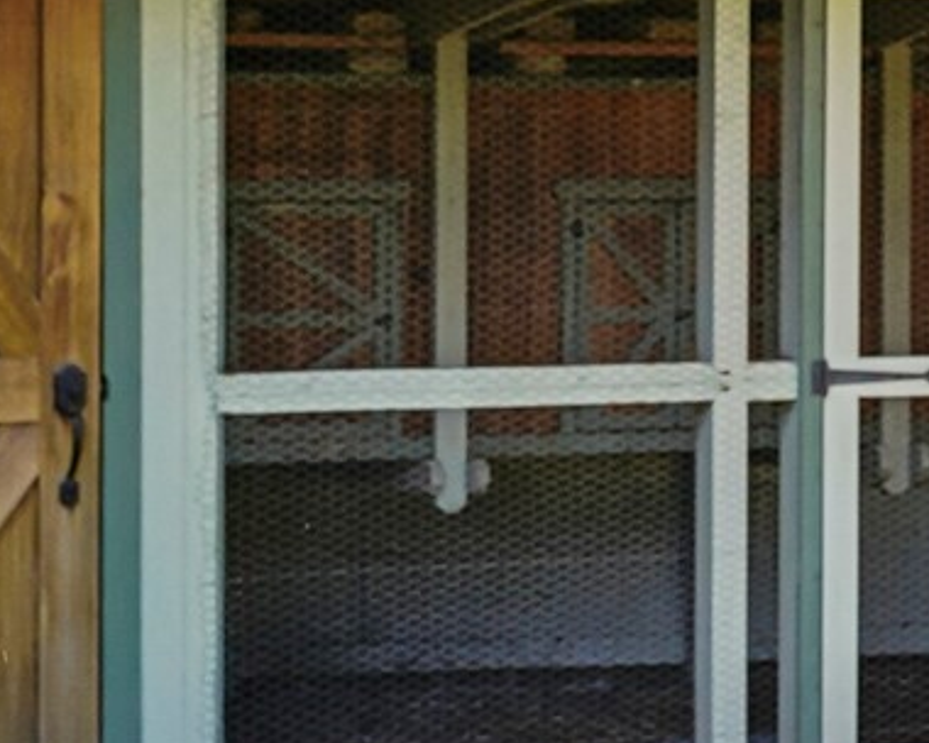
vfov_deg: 8.8
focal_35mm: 176
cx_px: 813
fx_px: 4839
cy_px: 241
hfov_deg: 10.9
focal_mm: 28
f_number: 8
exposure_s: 1/125
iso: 200
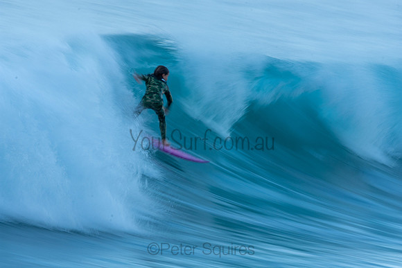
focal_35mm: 750
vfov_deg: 1.8
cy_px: 134
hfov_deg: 2.7
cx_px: 201
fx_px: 8377
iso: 100
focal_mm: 500
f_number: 18
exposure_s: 1/20
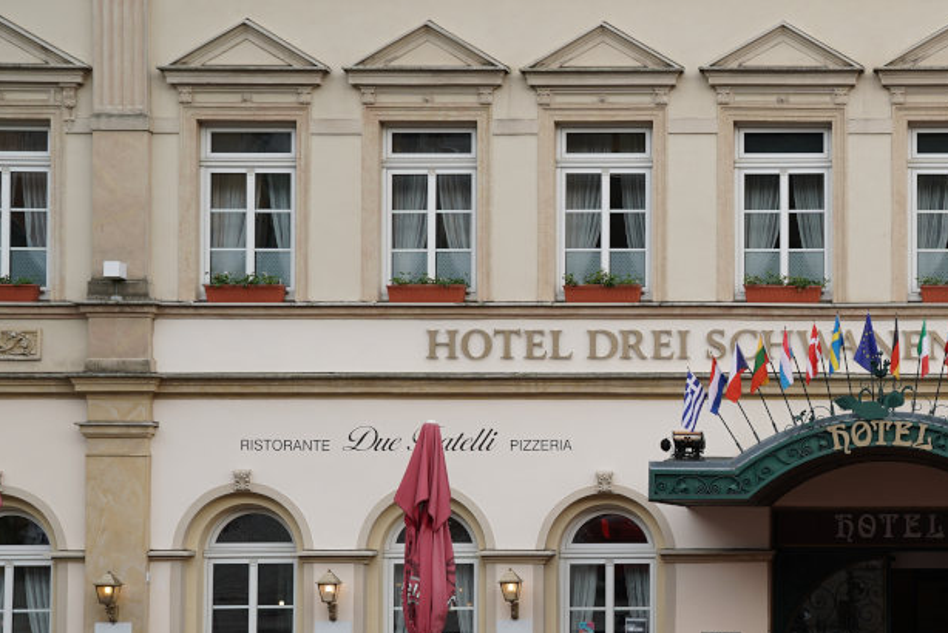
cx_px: 883
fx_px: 2213
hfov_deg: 23.4
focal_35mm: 84
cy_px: 445
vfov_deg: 16.2
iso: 100
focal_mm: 43
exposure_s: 1/160
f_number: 4
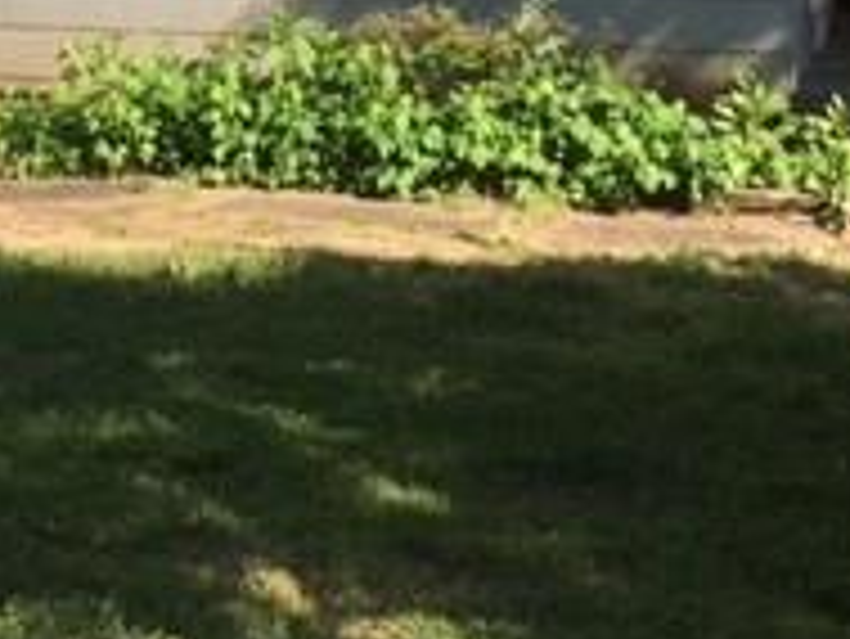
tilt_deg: +2.4
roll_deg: -0.4
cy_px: -346
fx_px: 2408
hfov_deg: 19.4
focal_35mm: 98
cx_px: -18
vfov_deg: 14.1
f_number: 2.2
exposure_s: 1/938
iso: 25
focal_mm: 4.15
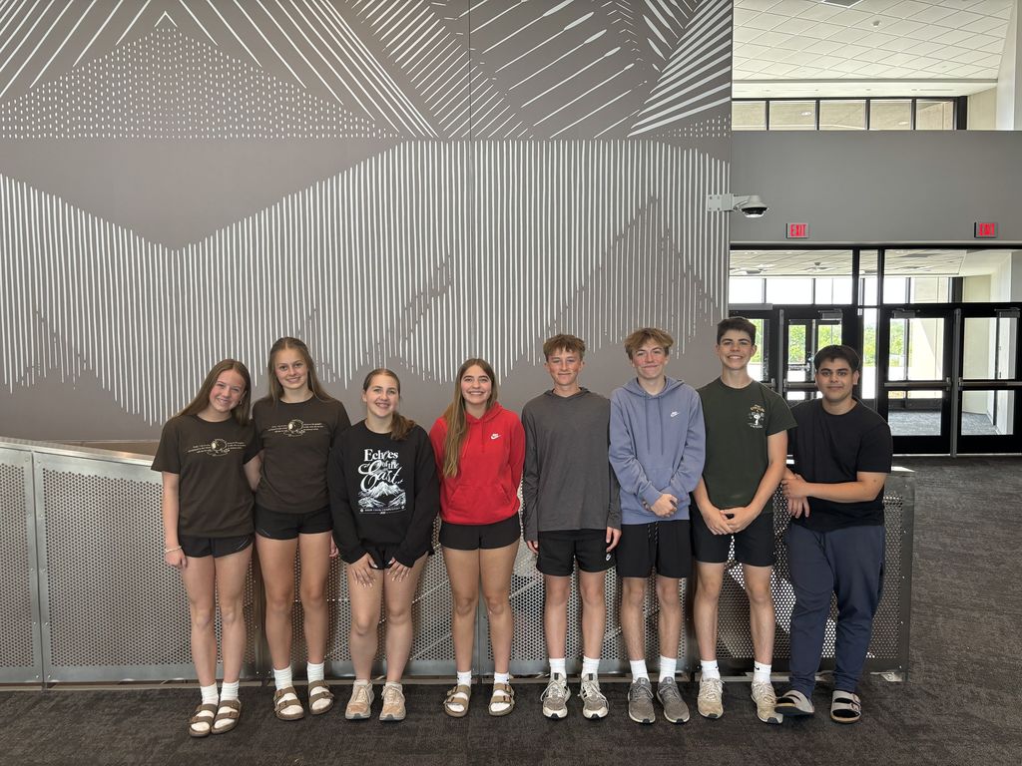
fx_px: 768
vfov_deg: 53.1
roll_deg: +0.1
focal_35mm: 26
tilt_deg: -4.9
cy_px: 383
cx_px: 511
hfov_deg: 67.3
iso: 125
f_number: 1.6
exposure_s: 1/100
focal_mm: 5.96
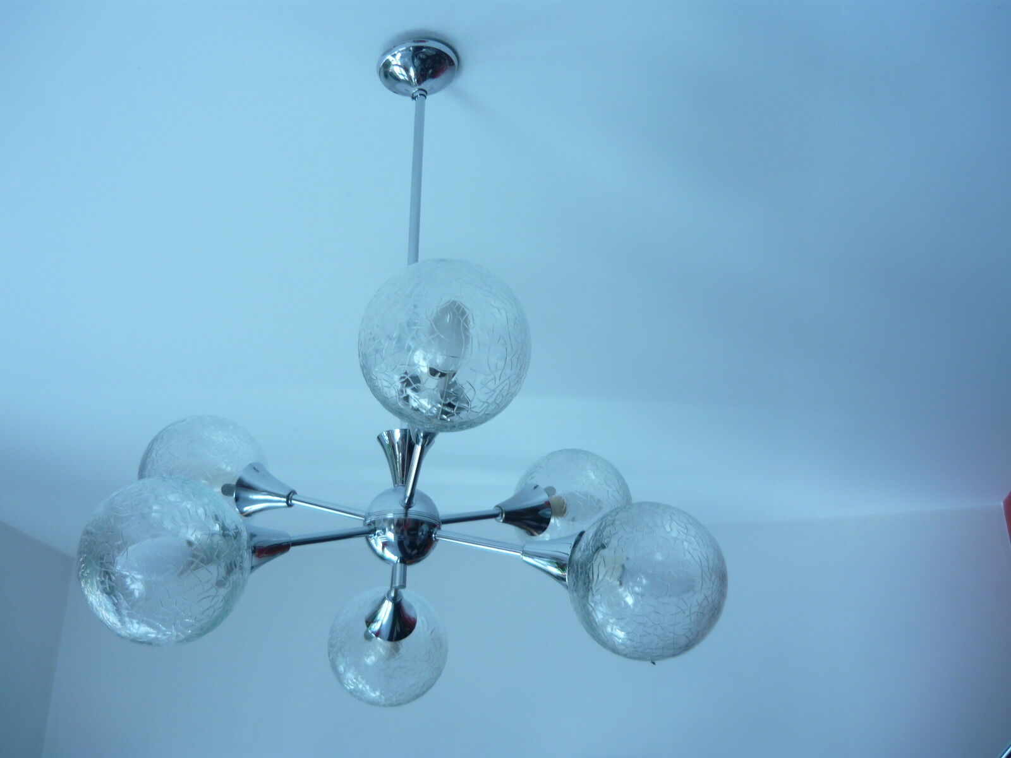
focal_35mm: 33
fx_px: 964
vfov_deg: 42.9
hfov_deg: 55.4
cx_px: 506
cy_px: 379
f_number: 2.8
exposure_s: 1/125
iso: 100
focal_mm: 5.5
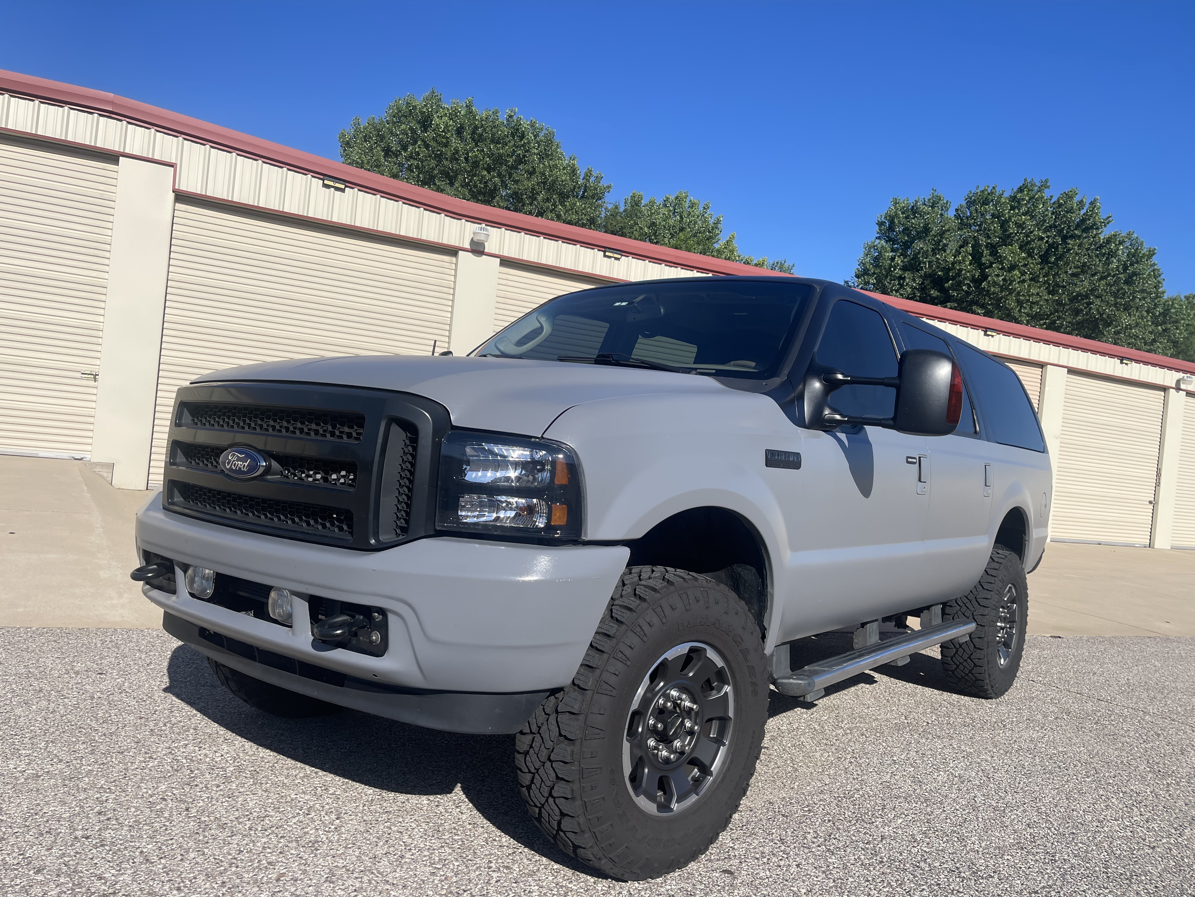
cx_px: 598
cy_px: 448
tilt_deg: -1.8
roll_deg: -6.2
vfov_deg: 54.9
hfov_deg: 69.4
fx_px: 863
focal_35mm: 25
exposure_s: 1/4202
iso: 32
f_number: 1.6
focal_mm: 5.1
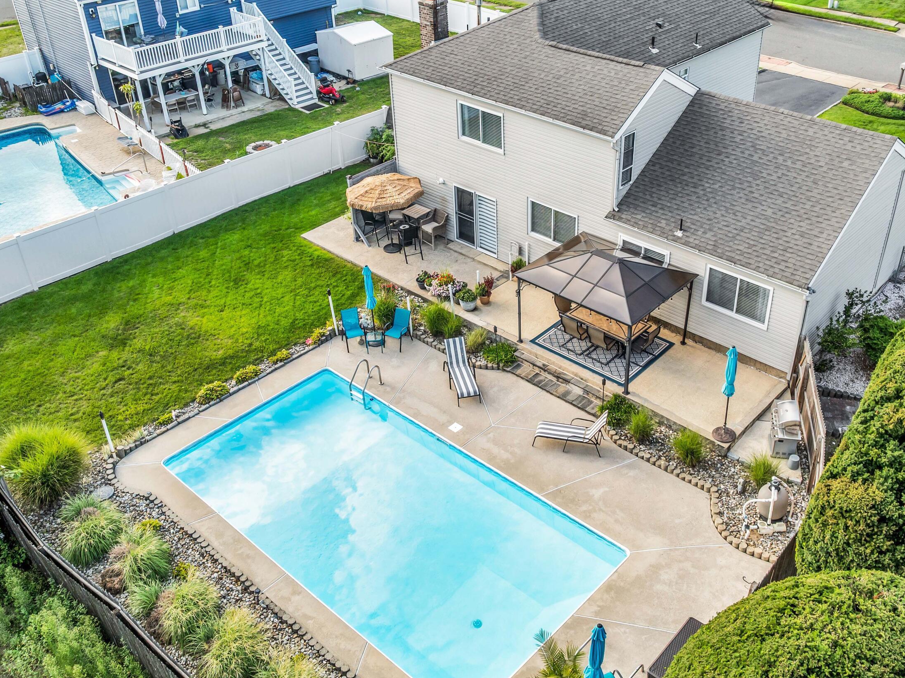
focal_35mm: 33
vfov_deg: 42.8
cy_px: 307
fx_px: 862
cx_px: 508
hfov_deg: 55.2
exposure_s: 1/400
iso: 140
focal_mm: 12.29
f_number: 2.8
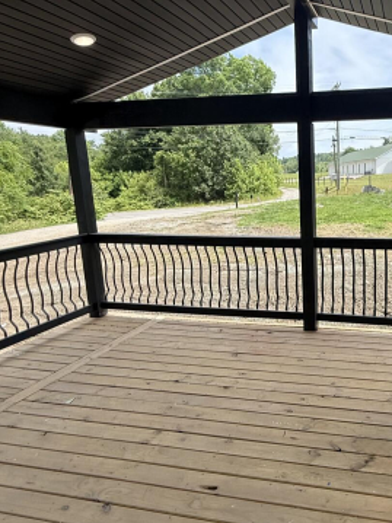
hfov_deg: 48.9
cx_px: 332
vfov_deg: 67.3
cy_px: 251
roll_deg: +0.7
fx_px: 393
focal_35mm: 26
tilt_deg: -8.3
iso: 64
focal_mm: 2.22
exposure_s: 1/1211
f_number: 2.2
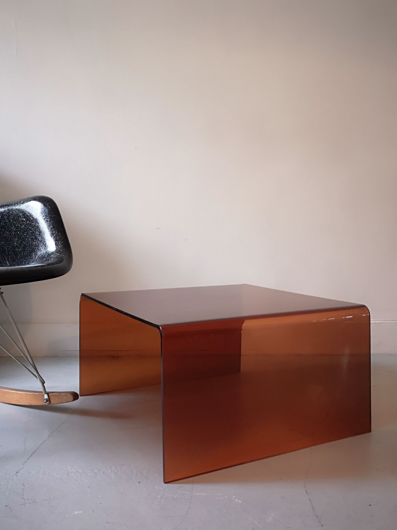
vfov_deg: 54.0
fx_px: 520
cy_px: 265
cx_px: 198
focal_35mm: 34
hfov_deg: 41.8
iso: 320
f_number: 1.8
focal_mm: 3.95
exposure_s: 1/33.3
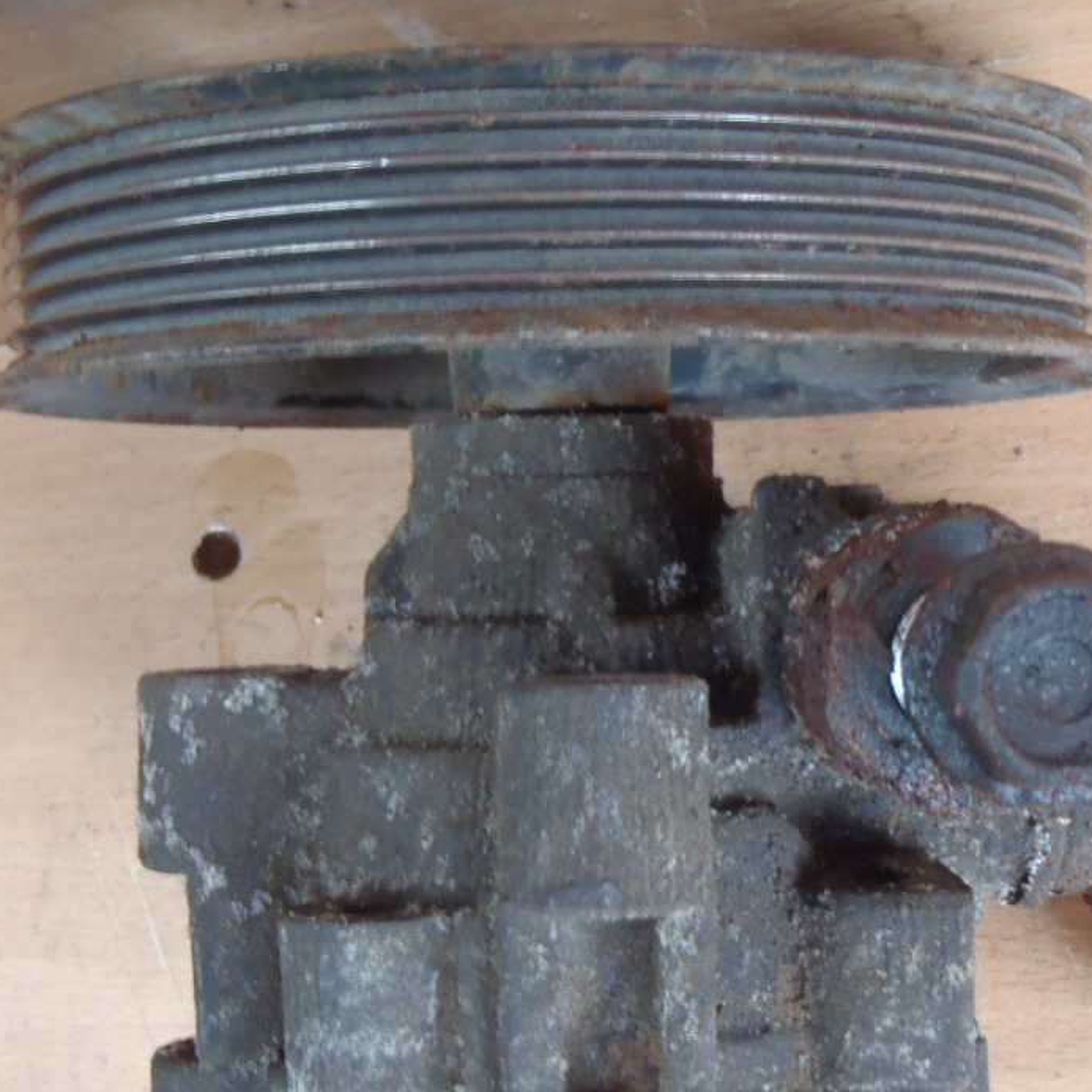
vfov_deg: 27.6
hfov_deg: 27.7
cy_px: 665
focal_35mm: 62
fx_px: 2213
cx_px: 622
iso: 200
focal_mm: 6.83
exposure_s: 1/5
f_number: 4.6
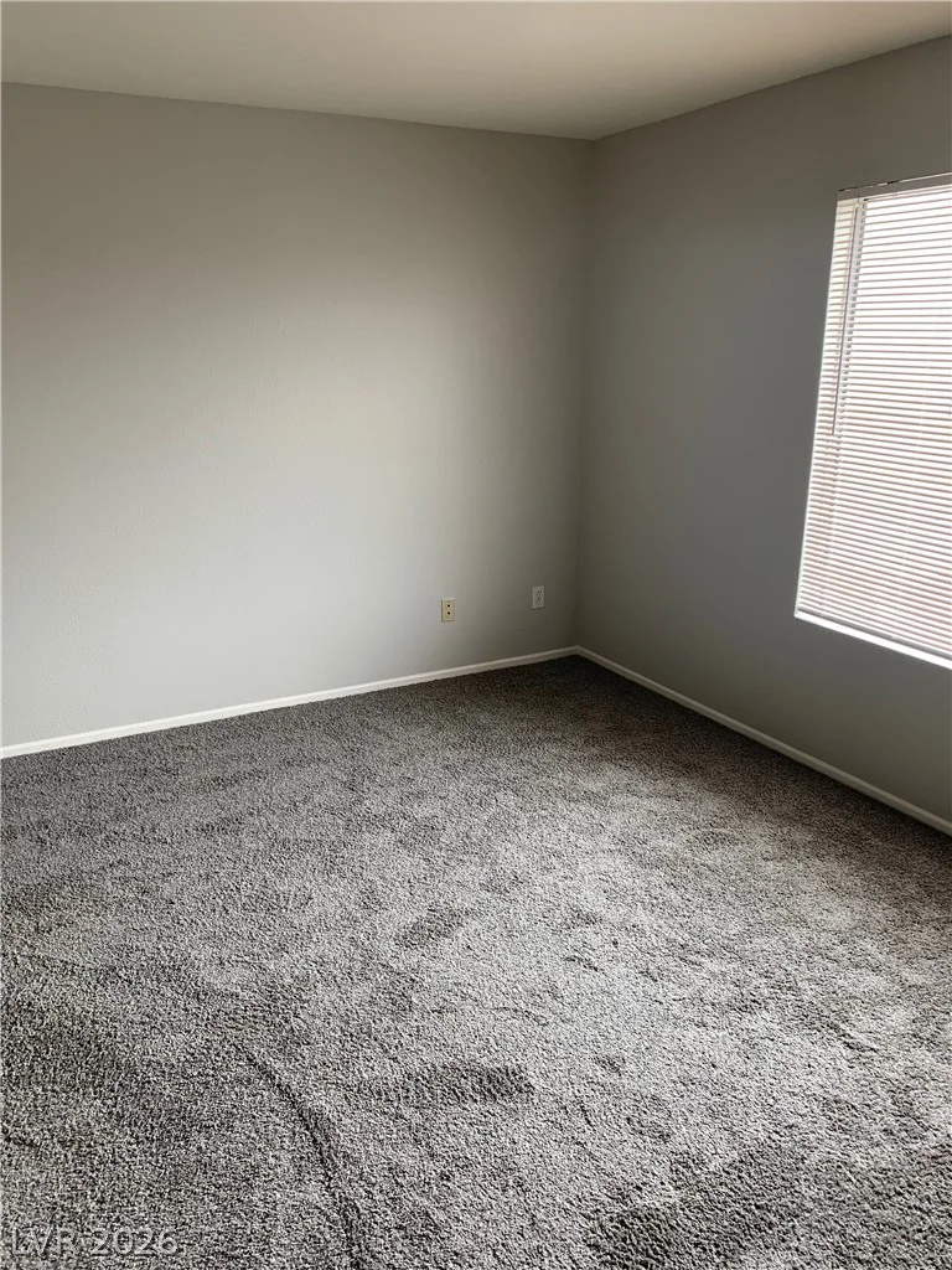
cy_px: 635
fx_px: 953
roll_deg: -0.2
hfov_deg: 53.1
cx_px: 476
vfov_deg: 67.3
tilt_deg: -16.8
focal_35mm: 26
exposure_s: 1/121
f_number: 1.8
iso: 50
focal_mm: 4.25
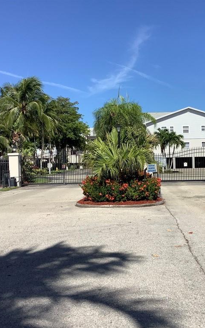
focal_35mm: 44
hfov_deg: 29.0
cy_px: 164
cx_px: 140
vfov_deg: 45.3
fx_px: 393
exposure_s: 1/2146
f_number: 2.4
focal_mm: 3.3
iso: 25
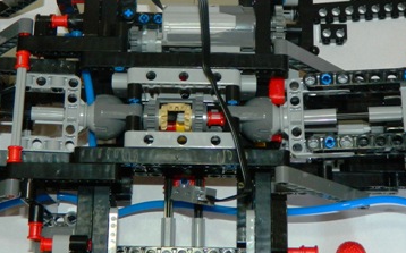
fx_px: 918
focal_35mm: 83
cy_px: 67
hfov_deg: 25.0
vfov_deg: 15.6
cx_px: 198
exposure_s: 1/40
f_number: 3.3
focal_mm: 6.2
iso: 200
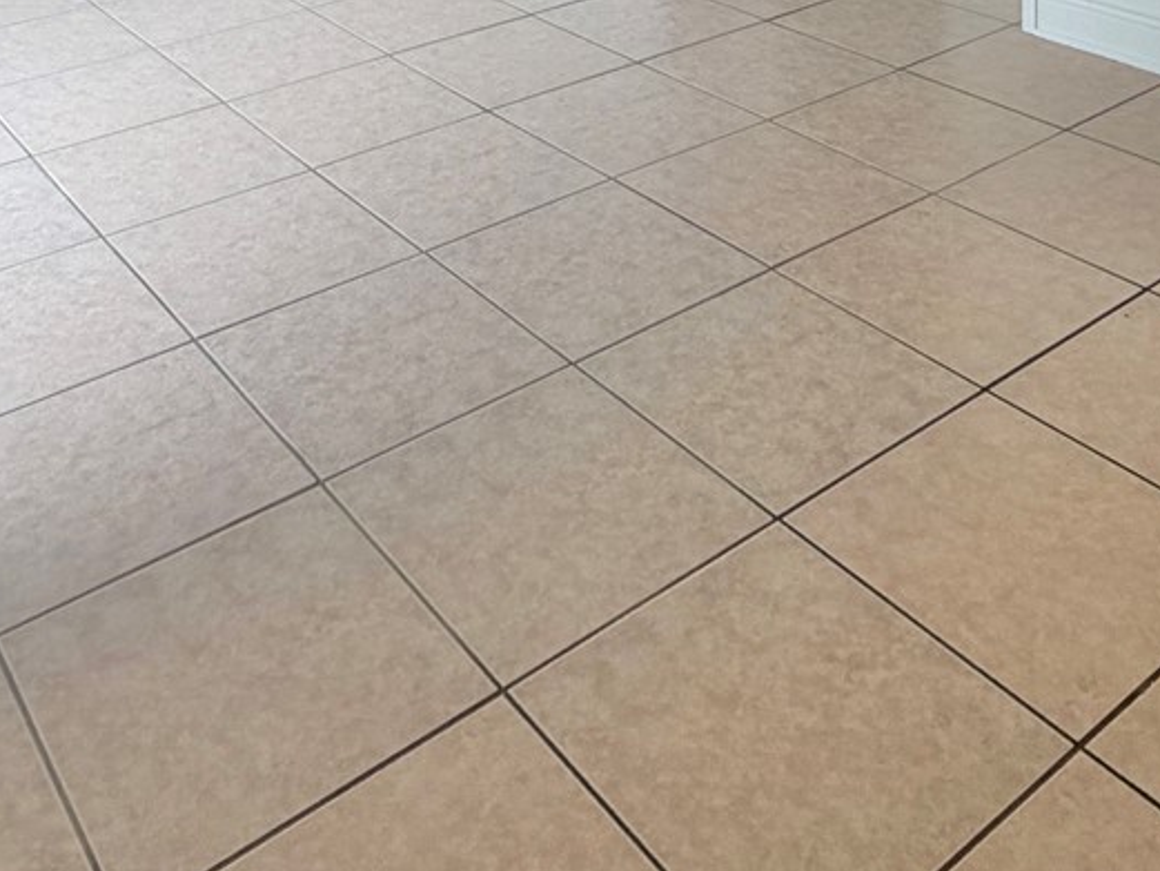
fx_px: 1441
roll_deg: +2.5
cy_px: -341
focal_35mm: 43
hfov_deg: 43.8
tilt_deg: -4.6
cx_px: 550
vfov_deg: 26.7
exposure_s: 1/120
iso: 64
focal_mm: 2.22
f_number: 2.2
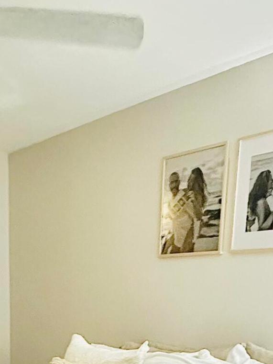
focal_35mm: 53
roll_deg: -0.4
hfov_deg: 27.0
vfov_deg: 31.2
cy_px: 421
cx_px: 54
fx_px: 557
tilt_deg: -12.5
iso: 1000
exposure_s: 1/60
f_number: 2.2
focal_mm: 2.22
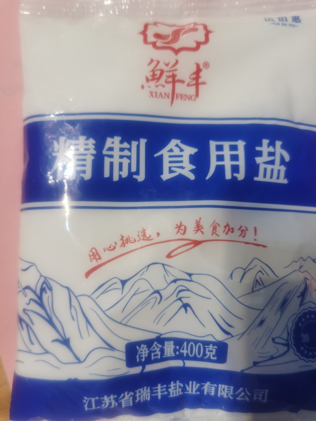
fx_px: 329
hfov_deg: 51.3
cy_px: 210
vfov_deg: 65.3
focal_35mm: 27
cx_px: 158
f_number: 1.6
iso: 50
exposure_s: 1/296
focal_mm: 5.56
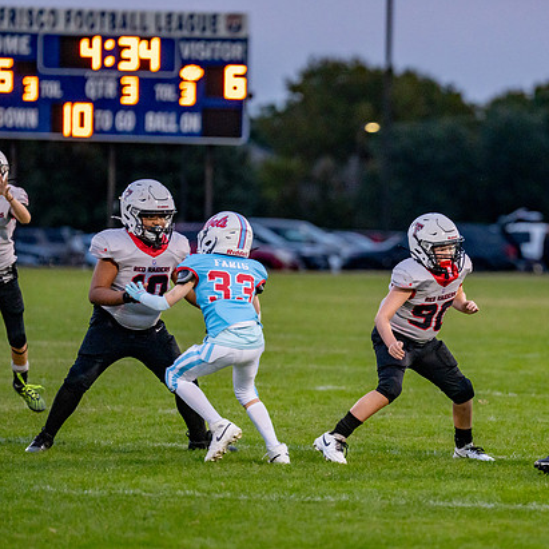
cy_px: 321
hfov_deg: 5.7
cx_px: 403
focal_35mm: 309
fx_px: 5544
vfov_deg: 5.7
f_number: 2.8
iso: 2000
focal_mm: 200
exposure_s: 1/1000
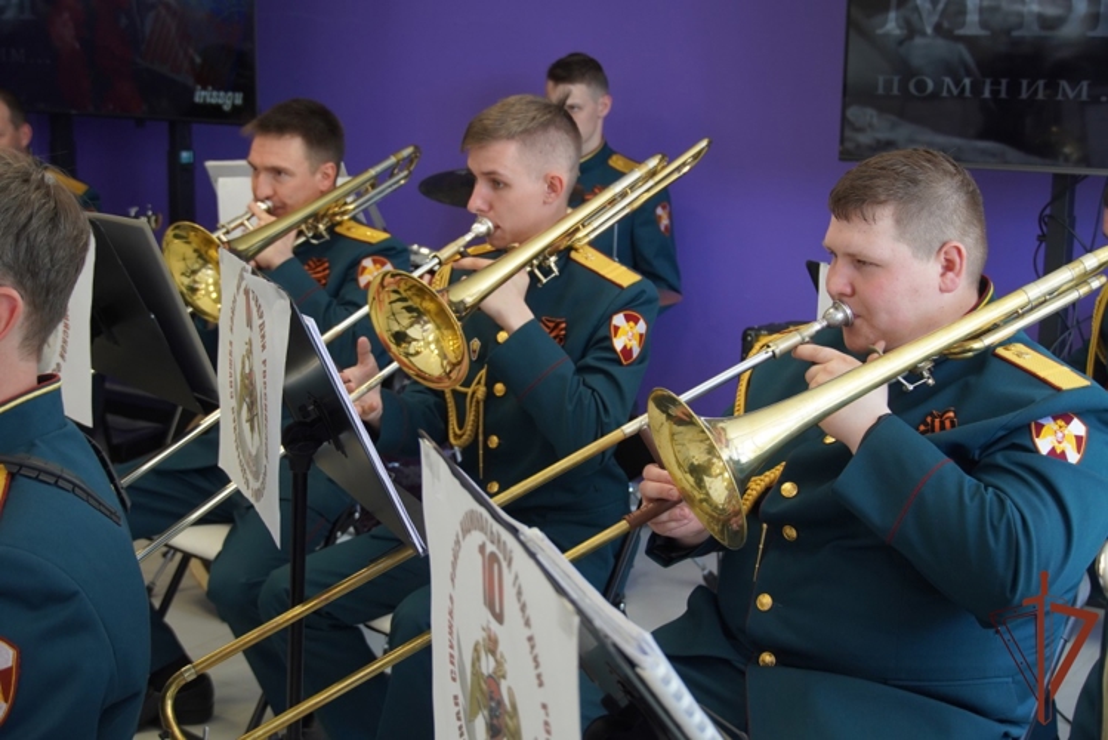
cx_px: 554
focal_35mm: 52
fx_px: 1616
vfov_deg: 25.8
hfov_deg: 37.8
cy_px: 370
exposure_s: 1/160
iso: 640
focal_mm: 35
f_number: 4.5
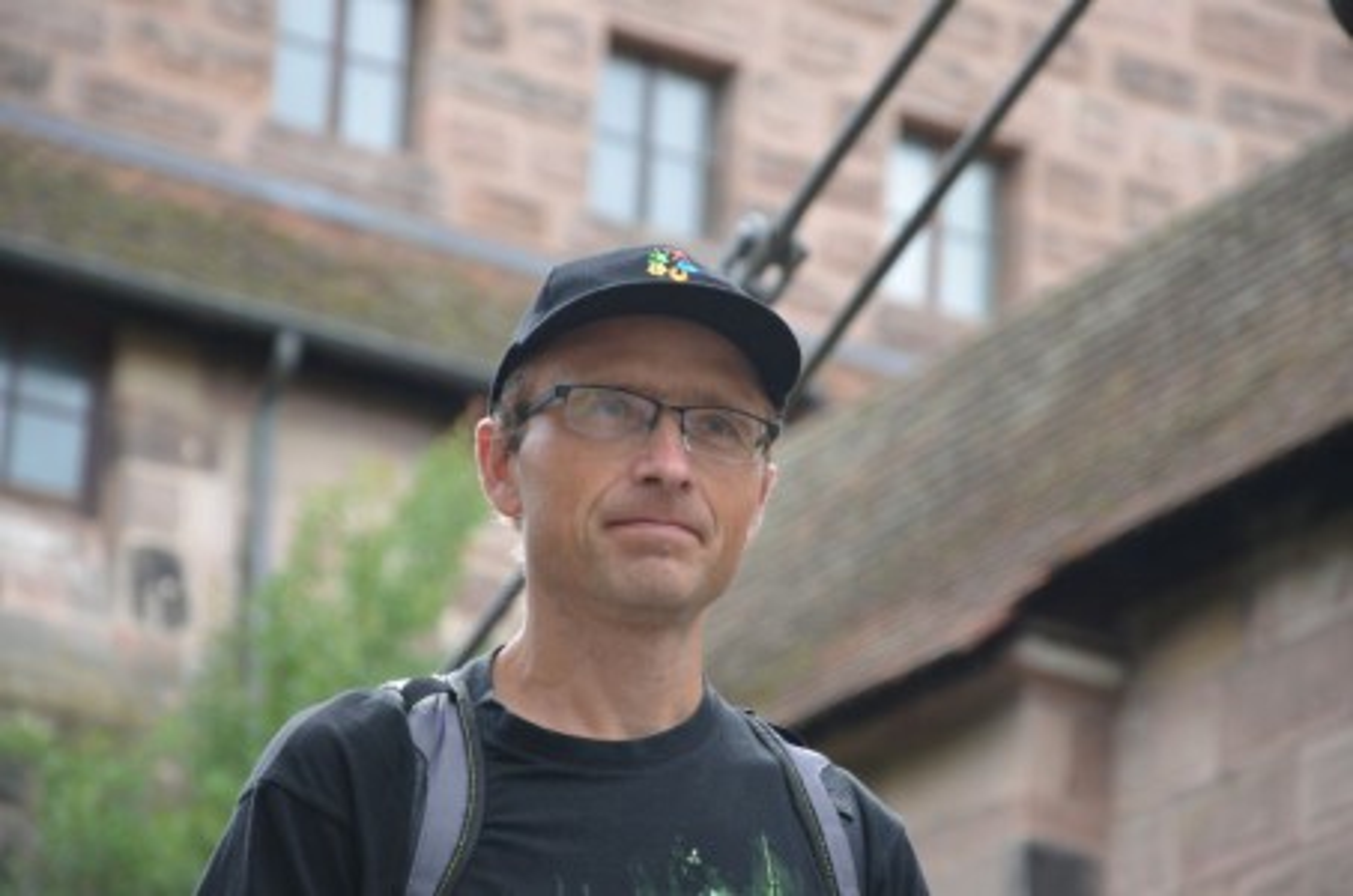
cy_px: 448
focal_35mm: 158
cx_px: 676
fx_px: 5907
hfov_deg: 13.1
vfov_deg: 8.7
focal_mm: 105
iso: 220
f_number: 5.6
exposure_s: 1/125
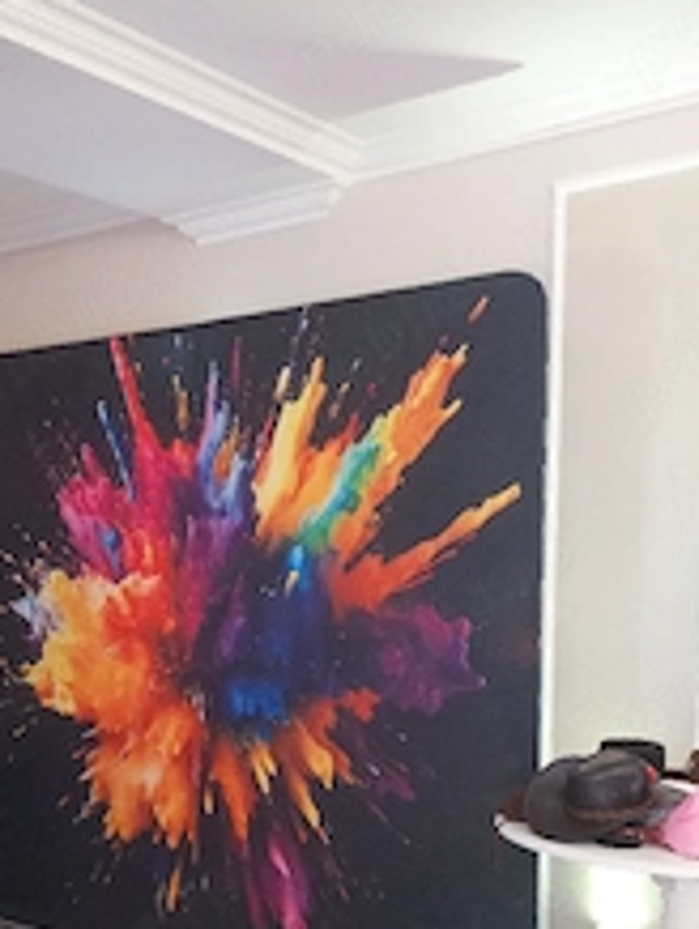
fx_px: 1182
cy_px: 690
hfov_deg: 32.4
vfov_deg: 41.7
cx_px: 188
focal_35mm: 44
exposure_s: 1/50
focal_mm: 5.23
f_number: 1.8
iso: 400
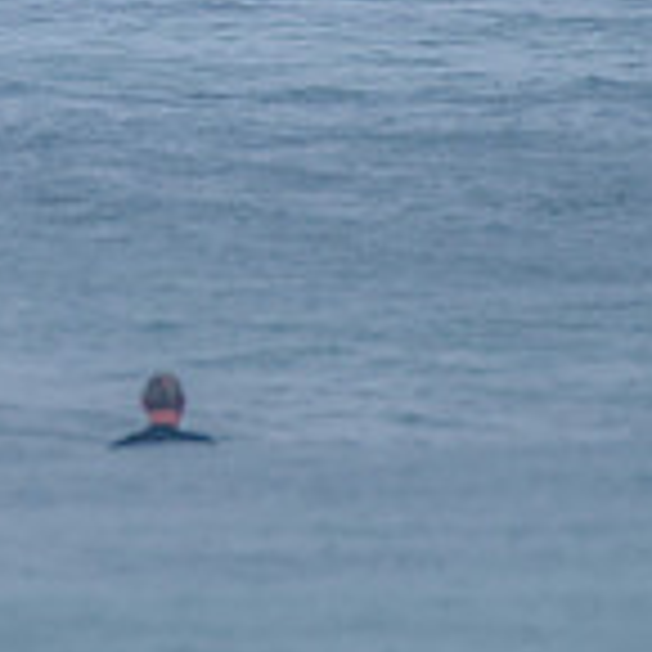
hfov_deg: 0.8
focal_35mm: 2124
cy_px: -195
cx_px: -296
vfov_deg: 0.8
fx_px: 45262
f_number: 5.6
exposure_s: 1/2000
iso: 360
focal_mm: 500
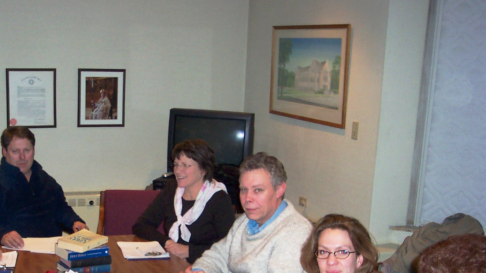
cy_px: 205
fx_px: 696
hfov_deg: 38.1
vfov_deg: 22.0
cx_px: 160
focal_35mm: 54
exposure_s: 1/30
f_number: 2.8
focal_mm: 8
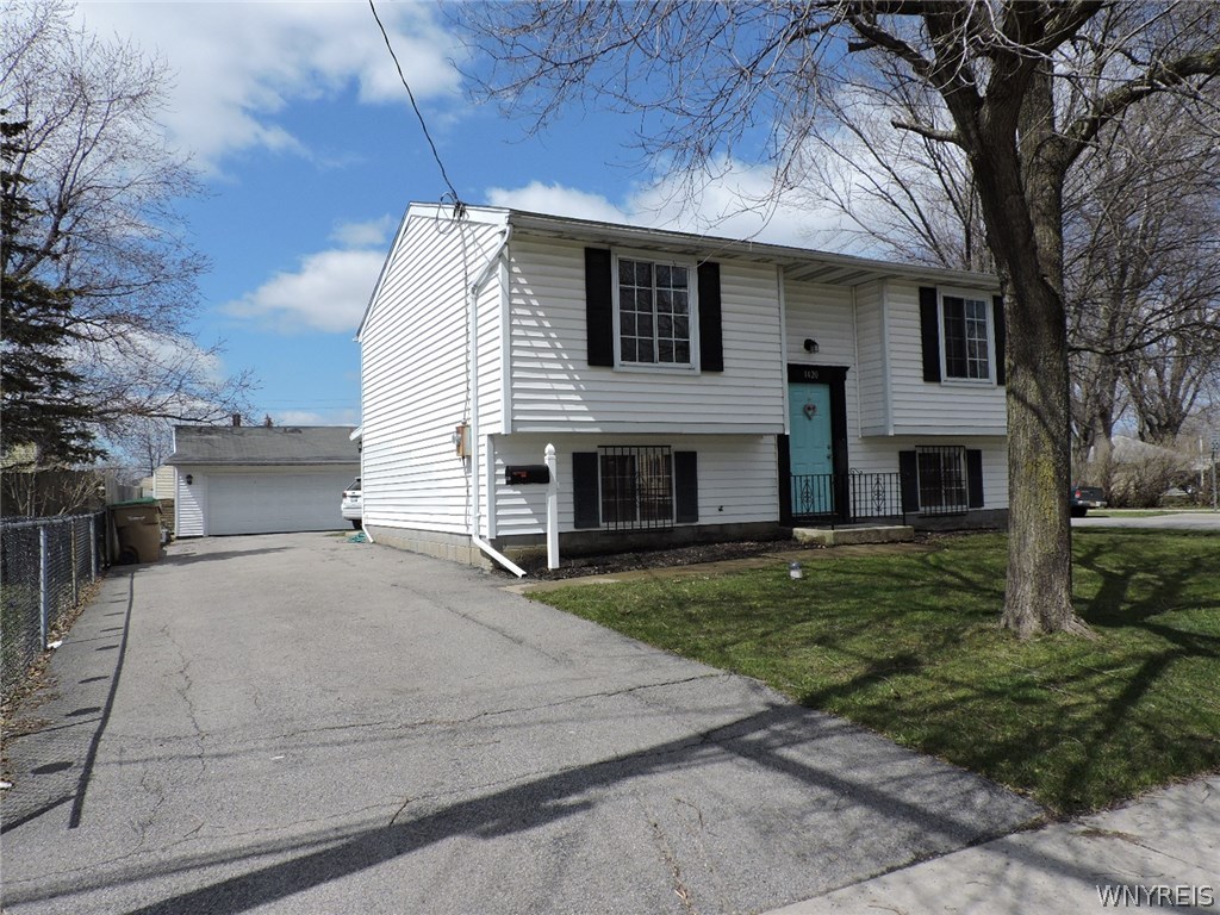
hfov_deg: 71.6
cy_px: 458
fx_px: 846
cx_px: 610
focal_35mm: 24
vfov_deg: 56.8
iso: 100
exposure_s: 1/1250
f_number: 3.7
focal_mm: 4.3
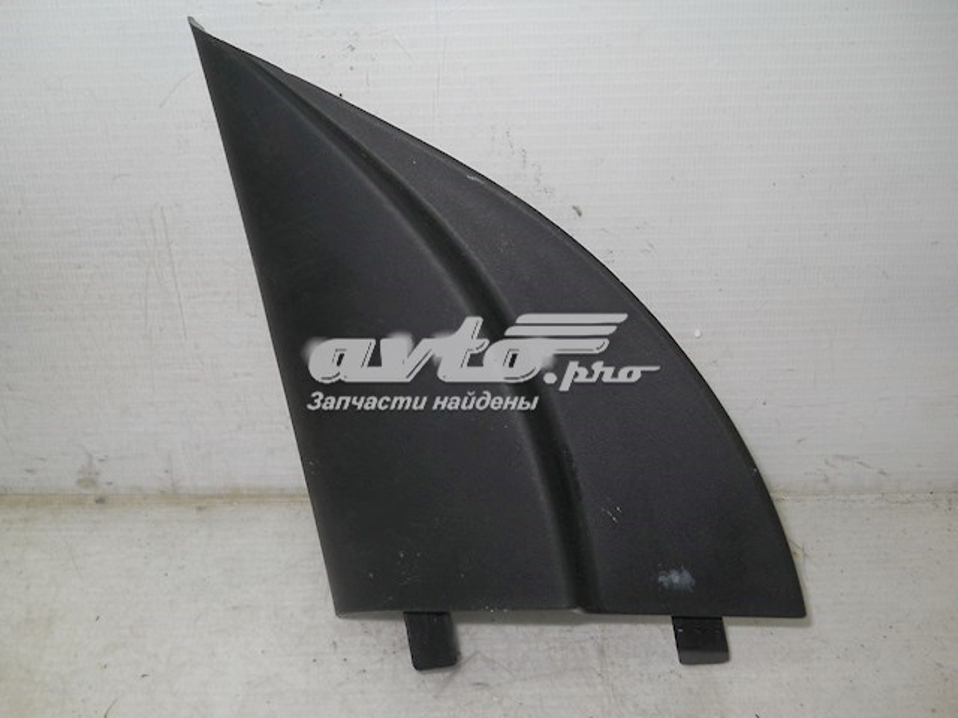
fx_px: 1135
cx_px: 479
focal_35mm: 41
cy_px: 359
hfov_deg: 45.8
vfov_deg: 35.1
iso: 80
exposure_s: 1/30
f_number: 5.5
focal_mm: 6.72
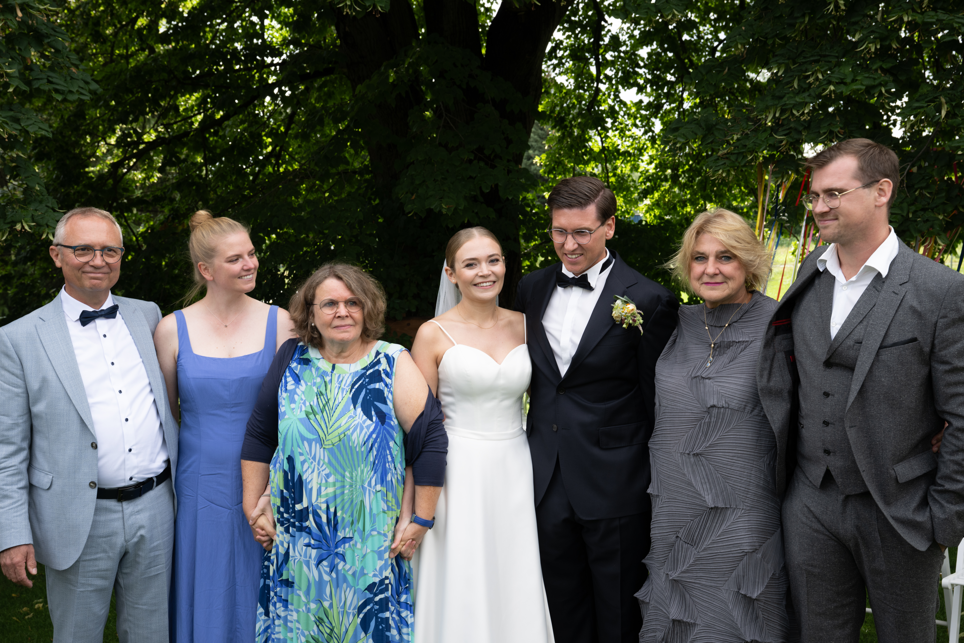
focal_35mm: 44
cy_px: 322
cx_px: 482
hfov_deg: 44.5
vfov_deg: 30.5
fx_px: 1178
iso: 160
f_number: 8
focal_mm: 44
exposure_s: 1/125
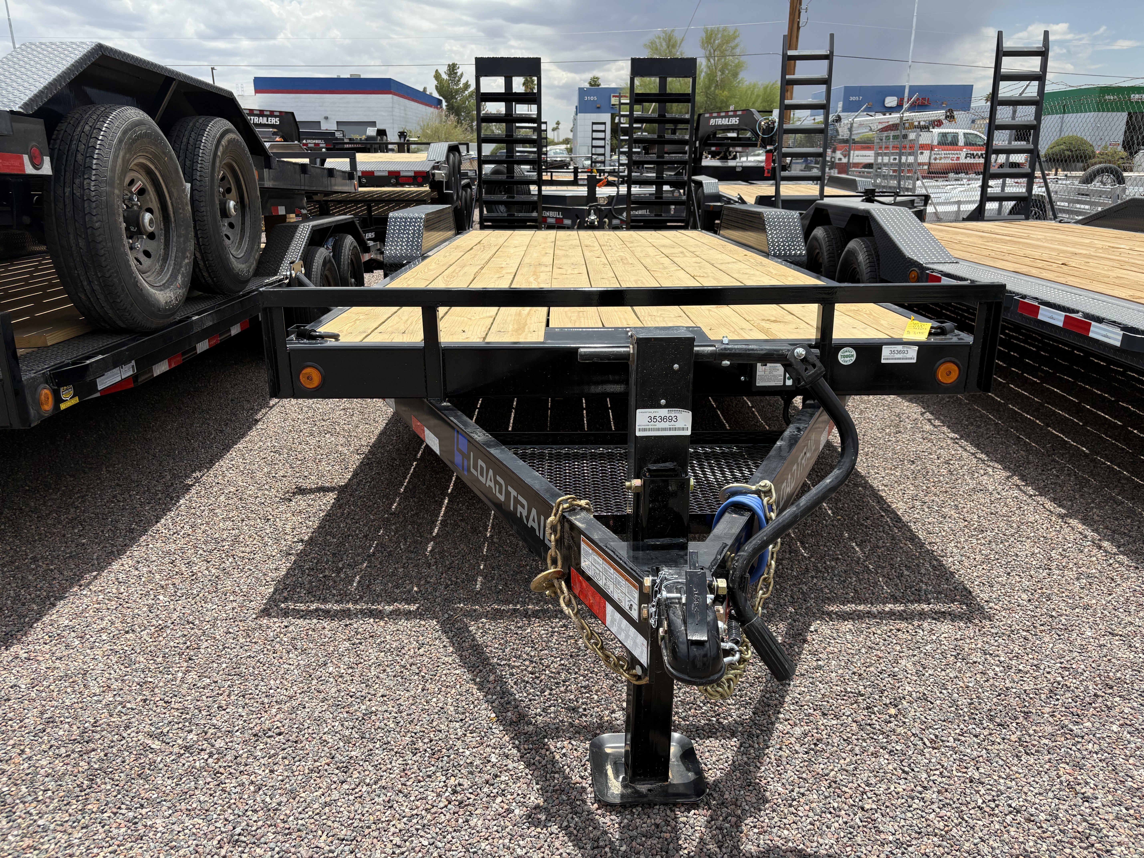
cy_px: 429
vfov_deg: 53.1
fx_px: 859
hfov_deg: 67.3
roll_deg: +0.4
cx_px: 572
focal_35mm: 26
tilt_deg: -18.9
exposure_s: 1/3448
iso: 50
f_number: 1.6
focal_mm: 5.96
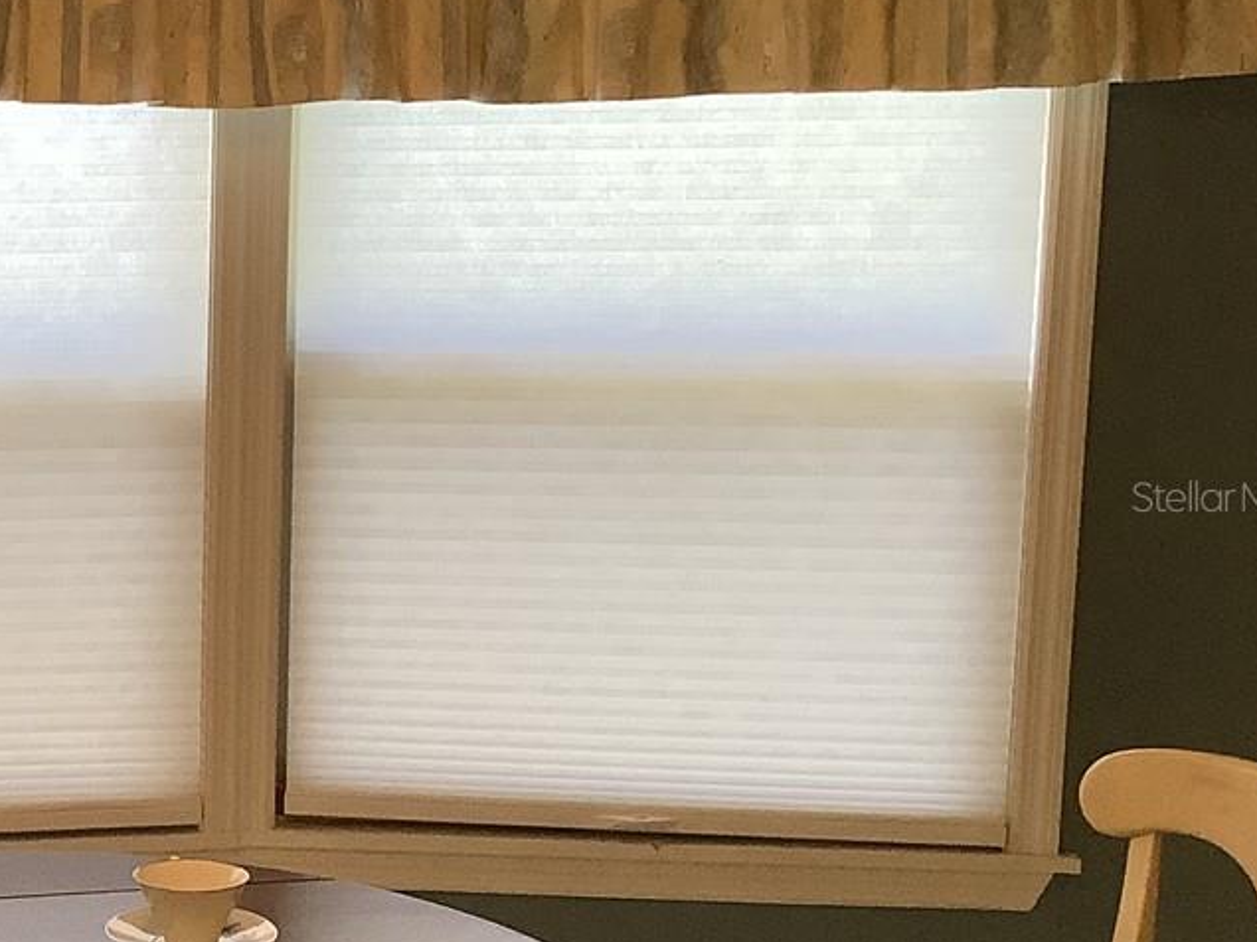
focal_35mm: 78
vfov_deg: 18.9
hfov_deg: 22.9
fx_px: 2832
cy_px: 496
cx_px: -263
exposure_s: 1/120
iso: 80
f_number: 2.4
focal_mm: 3.3
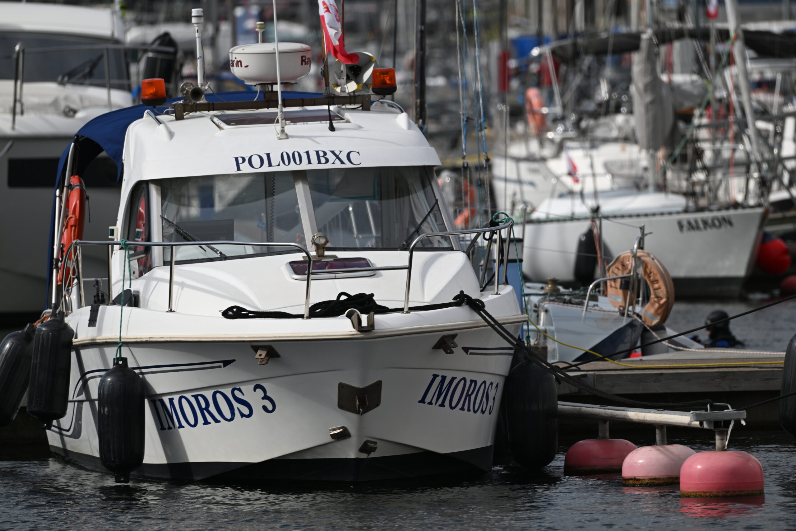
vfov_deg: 2.9
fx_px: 10392
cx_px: 398
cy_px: 266
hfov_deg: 4.4
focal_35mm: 470
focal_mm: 470
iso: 100
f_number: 6
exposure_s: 1/800
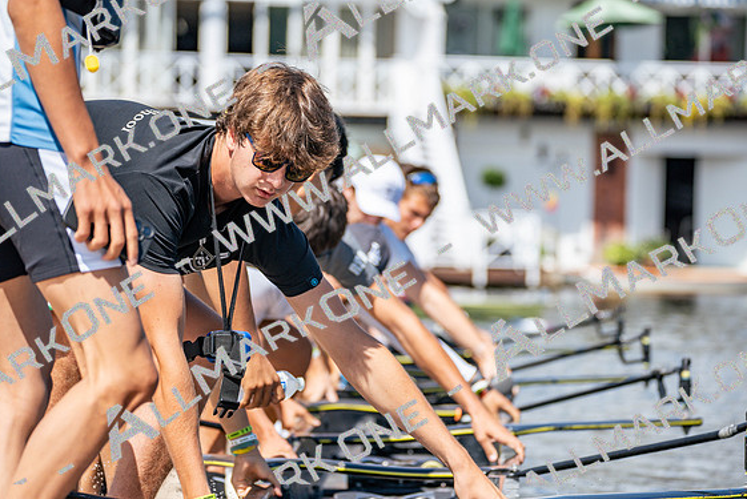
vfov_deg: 7.4
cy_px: 256
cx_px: 377
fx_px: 3883
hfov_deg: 11.0
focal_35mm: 187
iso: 200
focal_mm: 181
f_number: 5.6
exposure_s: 1/1600
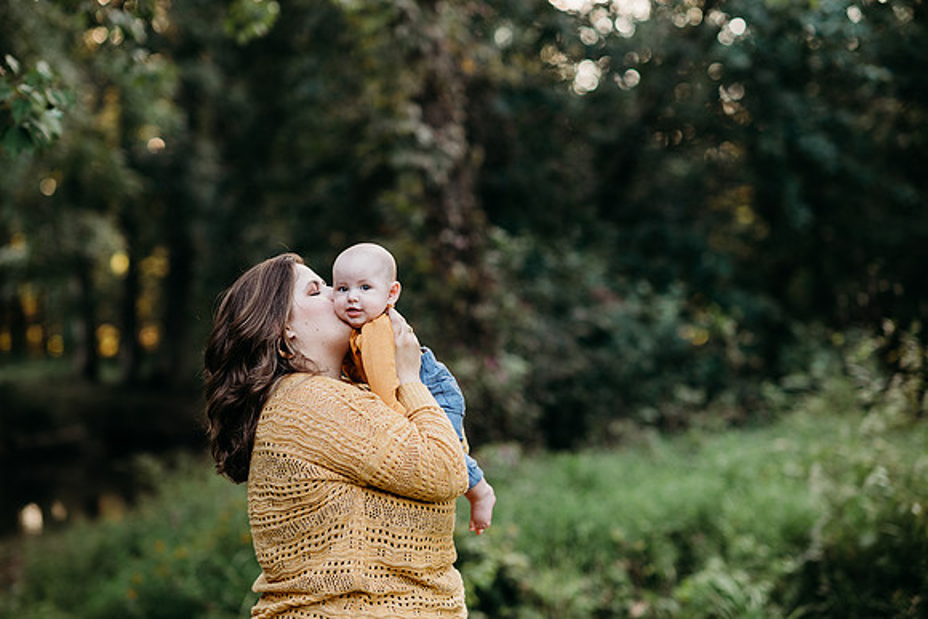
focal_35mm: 85
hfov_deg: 23.9
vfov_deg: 16.1
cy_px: 310
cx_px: 464
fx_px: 2192
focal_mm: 85
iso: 200
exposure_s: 1/200
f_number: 2.2
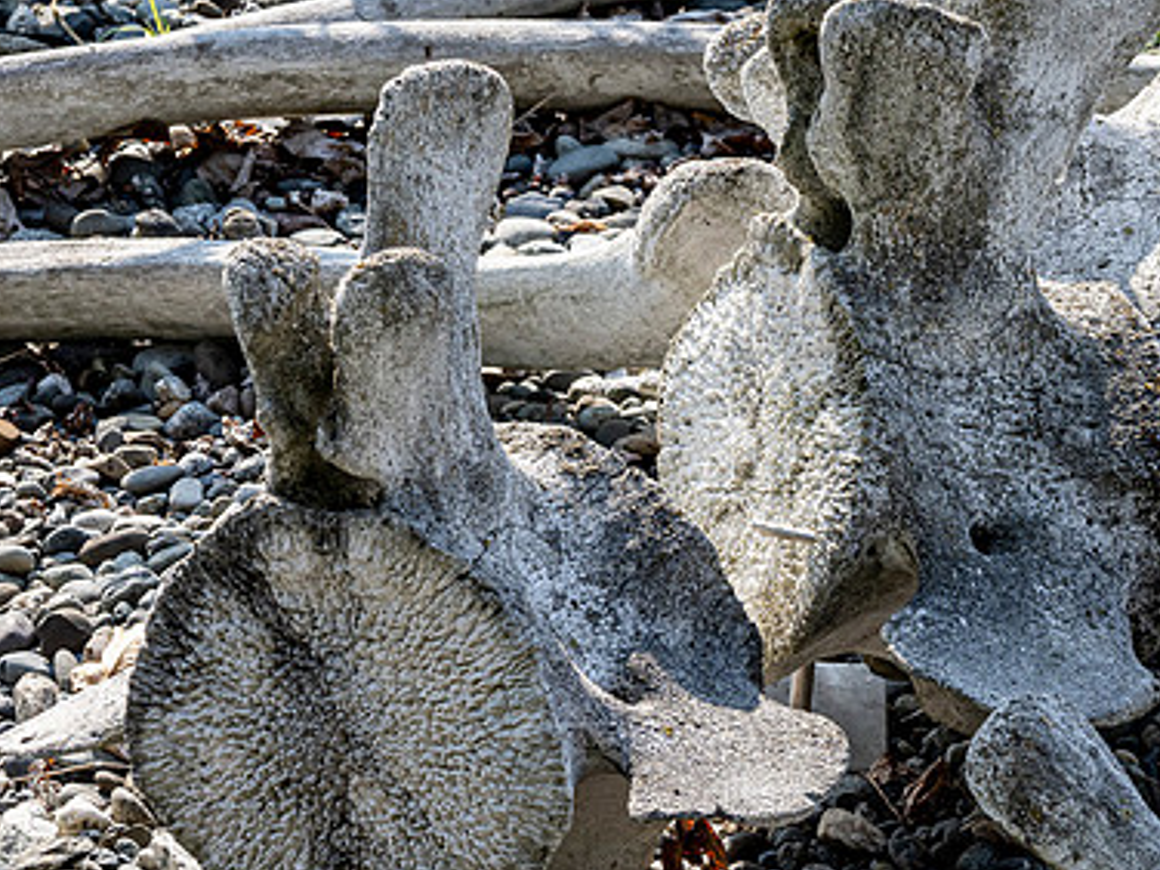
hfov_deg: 10.5
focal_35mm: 188
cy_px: 470
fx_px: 6300
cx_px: 845
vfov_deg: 7.9
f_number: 8
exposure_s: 1/400
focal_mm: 61
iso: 400
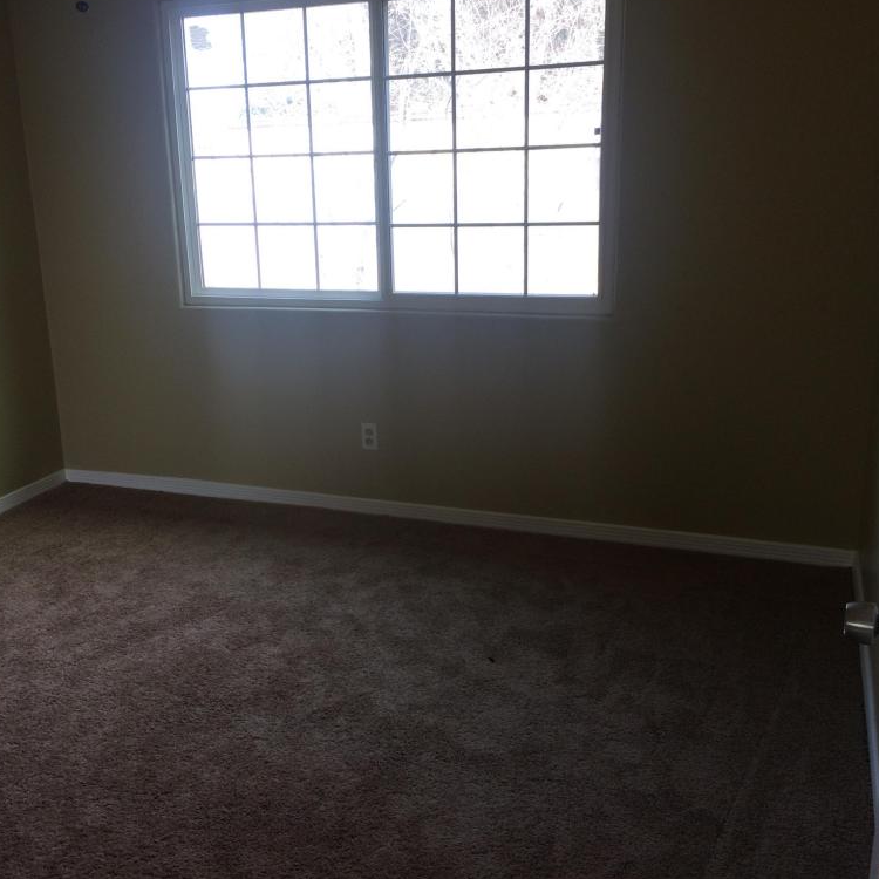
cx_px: 361
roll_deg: +0.2
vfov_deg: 47.2
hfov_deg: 47.0
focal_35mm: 35
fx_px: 1006
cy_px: 432
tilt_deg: -16.0
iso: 40
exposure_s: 1/60
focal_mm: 4.15
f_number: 2.2
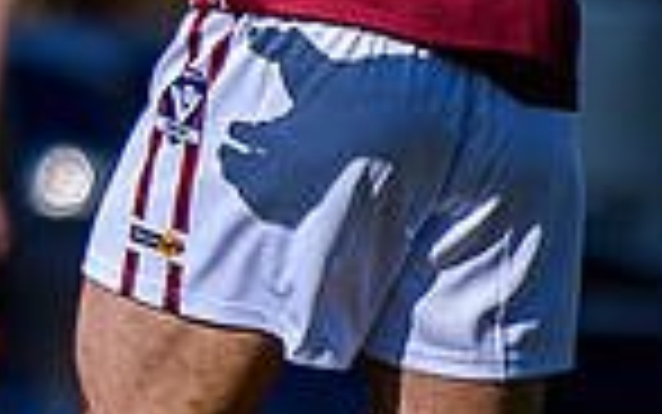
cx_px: -608
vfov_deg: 0.6
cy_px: -190
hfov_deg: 0.9
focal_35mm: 2341
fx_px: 42252
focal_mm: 200
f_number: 2.8
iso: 100
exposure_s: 1/2500
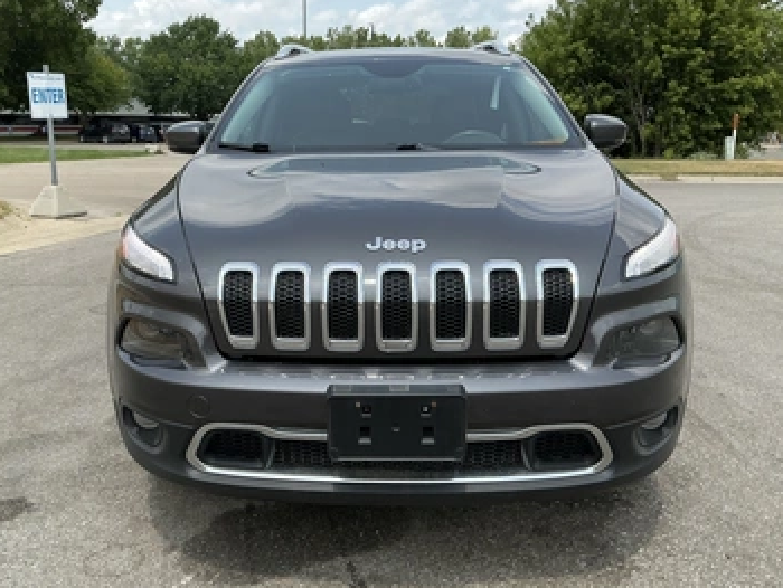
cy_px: 279
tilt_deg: -9.9
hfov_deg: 56.7
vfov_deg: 44.2
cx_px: 365
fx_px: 724
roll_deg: -2.2
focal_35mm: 32
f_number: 1.8
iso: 25
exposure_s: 1/1121
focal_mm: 3
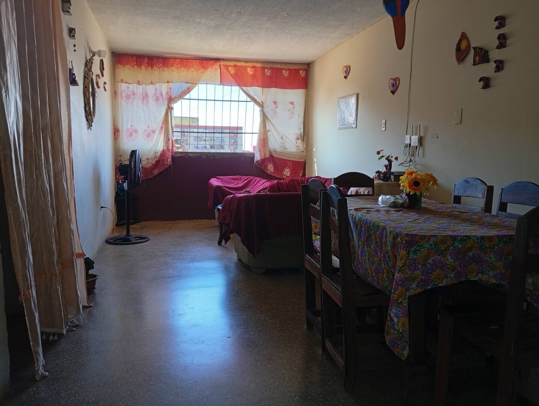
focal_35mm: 27
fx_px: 421
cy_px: 203
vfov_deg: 51.5
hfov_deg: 65.2
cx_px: 270
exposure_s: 1/50
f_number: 1.8
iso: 218
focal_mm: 3.98
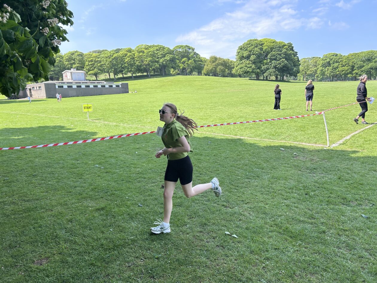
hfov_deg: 67.3
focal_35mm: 26
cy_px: 142
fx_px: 283
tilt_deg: -10.8
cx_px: 188
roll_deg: +1.5
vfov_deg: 53.1
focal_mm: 5.7
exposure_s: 1/1361
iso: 50
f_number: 1.5
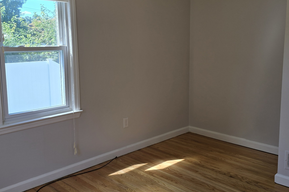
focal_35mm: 36
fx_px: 289
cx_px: 108
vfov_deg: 36.8
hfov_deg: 52.6
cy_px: 83
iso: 32
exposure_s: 1/180
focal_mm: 6.3
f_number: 1.7
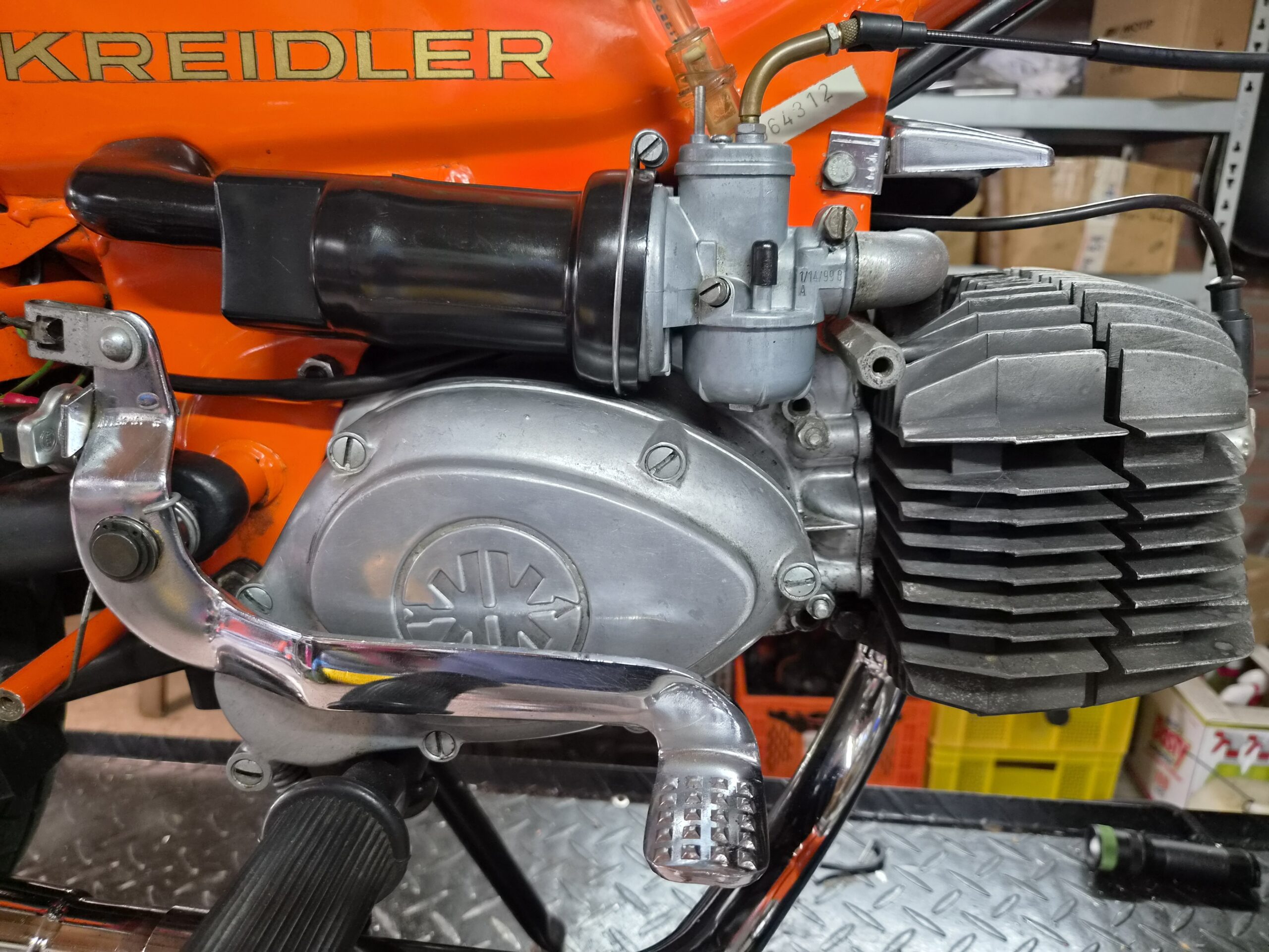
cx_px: 634
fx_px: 843
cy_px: 476
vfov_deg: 58.9
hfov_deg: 73.9
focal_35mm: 23
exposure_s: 1/100
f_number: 1.8
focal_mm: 5.4
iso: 800
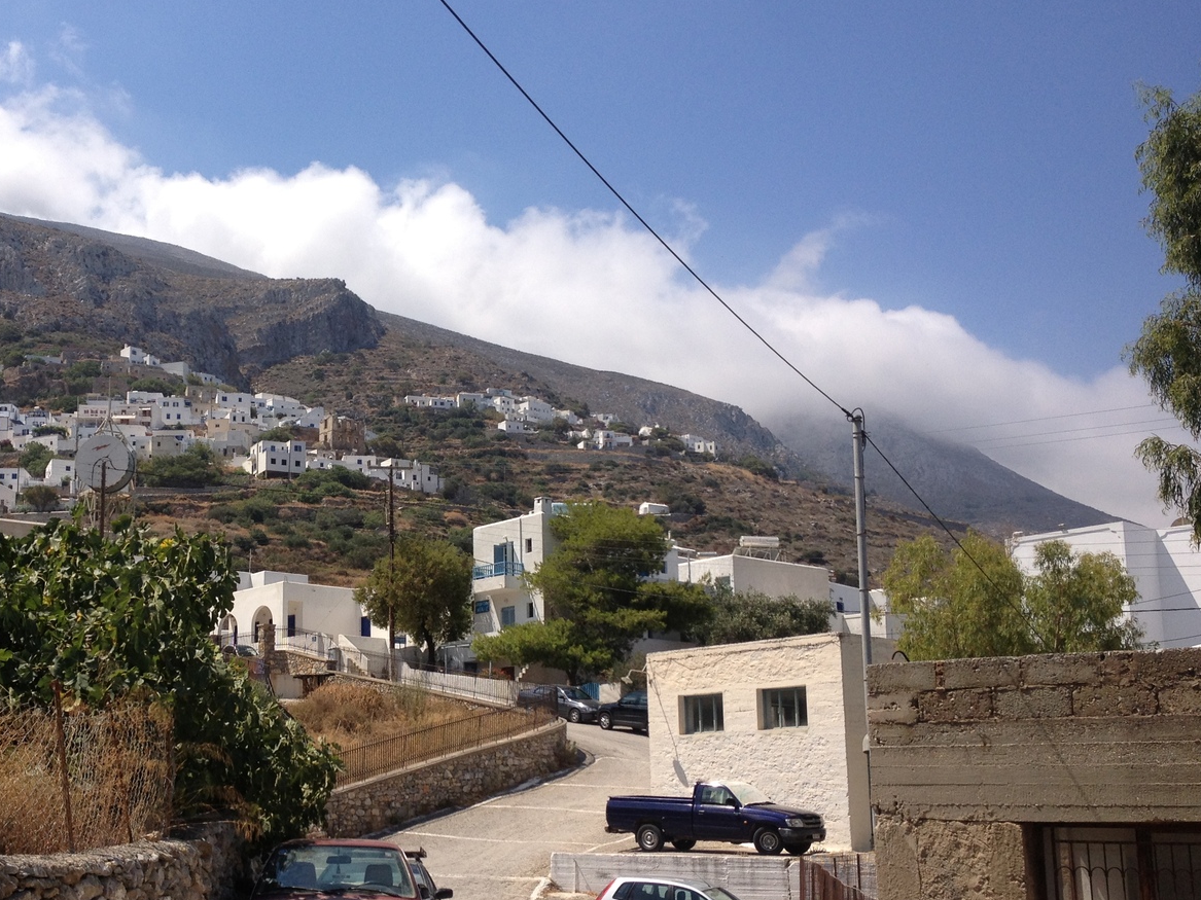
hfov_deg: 39.1
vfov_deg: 30.1
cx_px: 388
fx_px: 1665
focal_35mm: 48
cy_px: 560
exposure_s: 1/2045
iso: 50
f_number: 2.4
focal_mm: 4.28
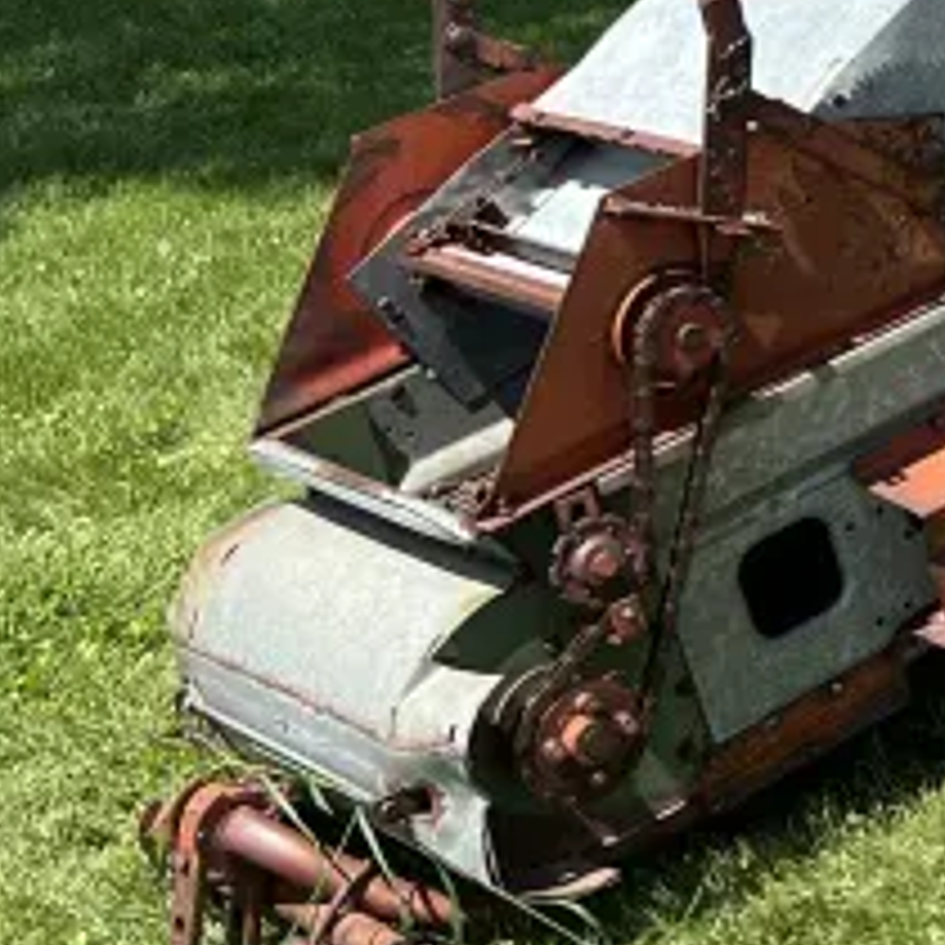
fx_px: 3243
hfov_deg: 13.8
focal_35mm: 105
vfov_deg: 16.0
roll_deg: +4.6
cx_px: 1935
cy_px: -176
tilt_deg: -8.2
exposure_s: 1/2123
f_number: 1.5
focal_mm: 5.7
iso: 50
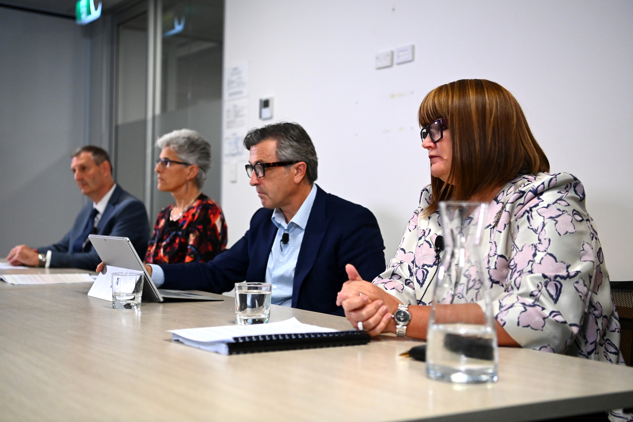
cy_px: 211
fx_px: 844
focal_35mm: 48
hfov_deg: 41.1
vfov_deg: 28.1
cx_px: 316
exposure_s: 1/800
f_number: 2.8
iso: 3200
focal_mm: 48
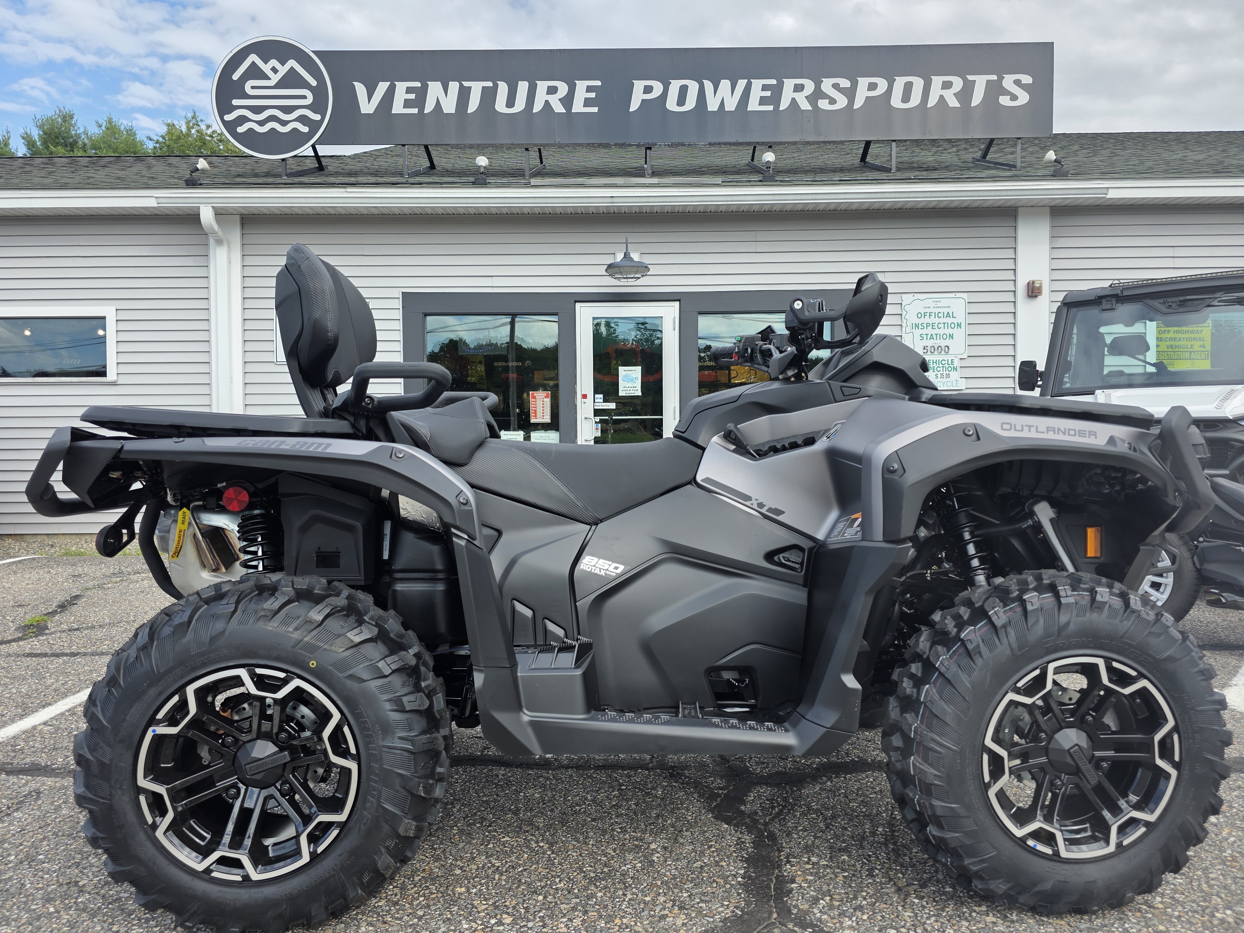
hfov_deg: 73.9
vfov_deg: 58.9
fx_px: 827
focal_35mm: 23
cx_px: 622
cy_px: 466
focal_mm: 6.3
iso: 80
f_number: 1.7
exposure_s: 1/2005
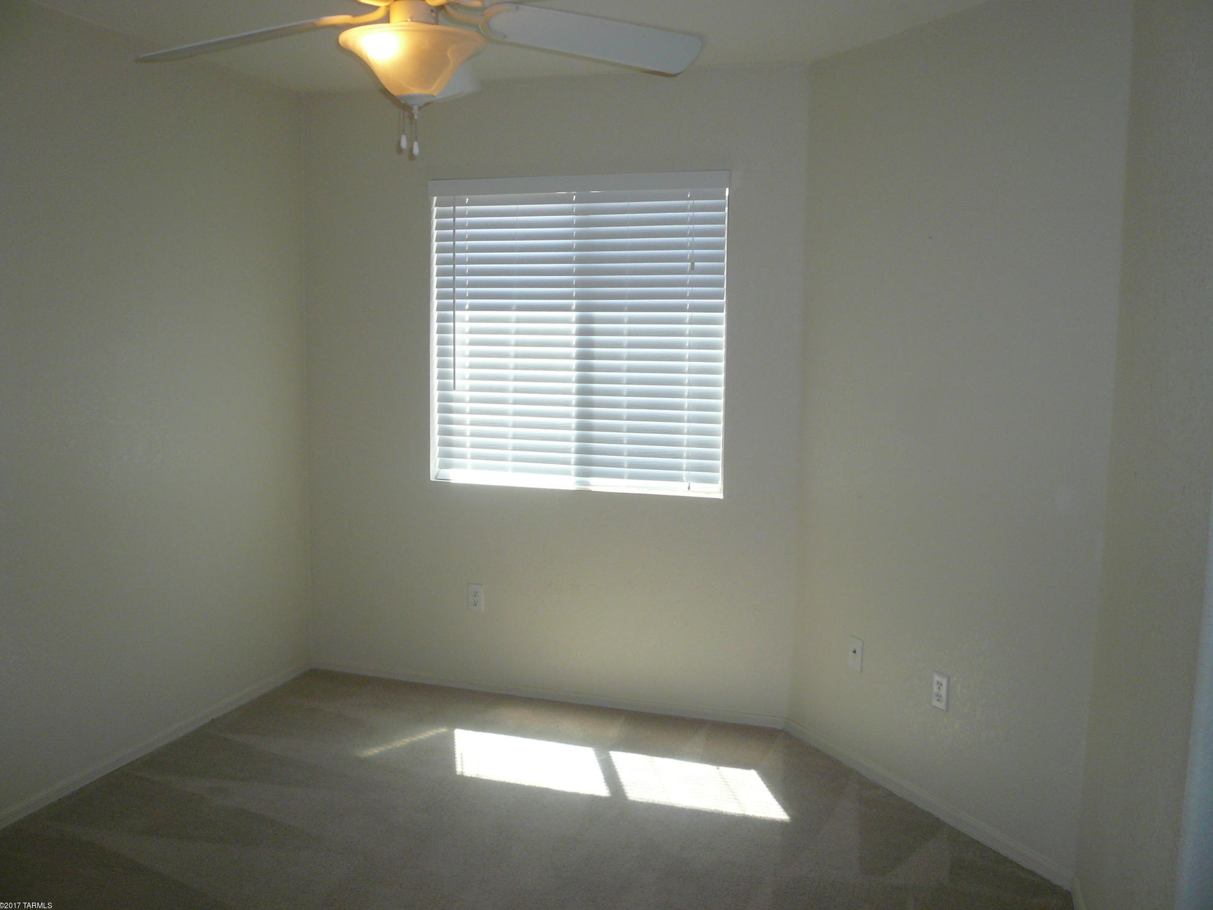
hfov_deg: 61.6
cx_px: 623
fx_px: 1016
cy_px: 465
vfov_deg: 48.2
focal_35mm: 29
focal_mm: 4.6
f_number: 2.8
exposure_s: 1/125
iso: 100
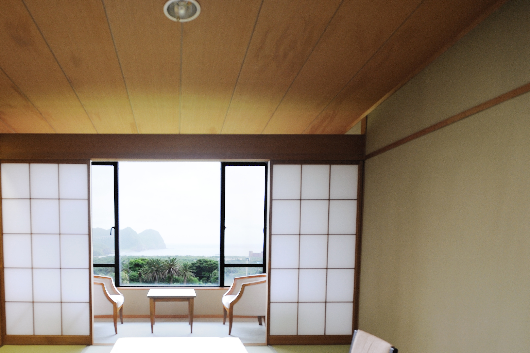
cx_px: 176
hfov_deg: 67.5
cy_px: 276
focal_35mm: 26
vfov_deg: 47.2
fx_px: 383
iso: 800
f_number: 4
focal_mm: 16
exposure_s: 1/800
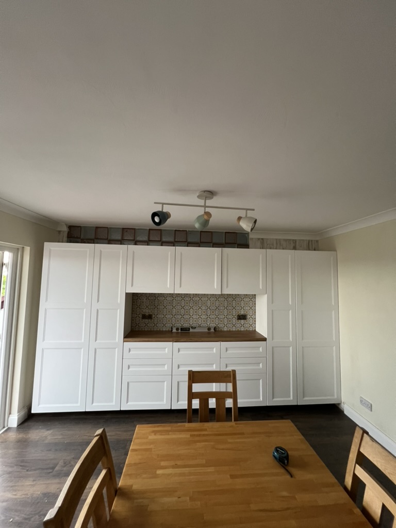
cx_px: 198
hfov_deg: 89.9
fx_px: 198
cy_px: 264
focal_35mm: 13
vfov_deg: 106.2
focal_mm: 1.57
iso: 250
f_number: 1.8
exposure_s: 1/96
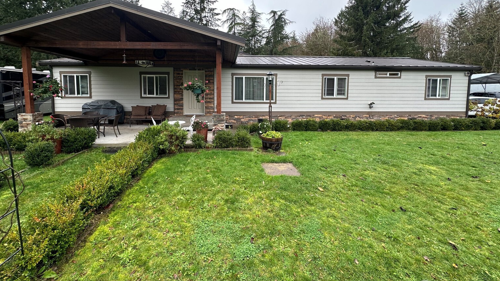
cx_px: 239
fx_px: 212
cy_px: 105
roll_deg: +0.3
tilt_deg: -3.8
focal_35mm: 16
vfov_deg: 66.1
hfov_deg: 99.3
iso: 64
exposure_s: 1/99
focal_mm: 2.22
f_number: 2.2
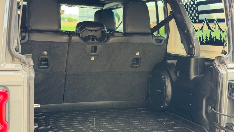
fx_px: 329
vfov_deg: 22.6
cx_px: 118
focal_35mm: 53
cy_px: 71
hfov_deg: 39.2
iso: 200
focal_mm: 6.76
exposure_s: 1/71
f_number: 1.78
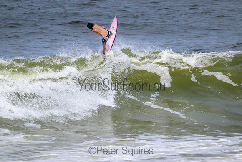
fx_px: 5379
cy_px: 81
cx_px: 121
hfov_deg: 2.6
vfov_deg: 1.7
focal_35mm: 800
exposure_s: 1/2000
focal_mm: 800
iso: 640
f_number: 11
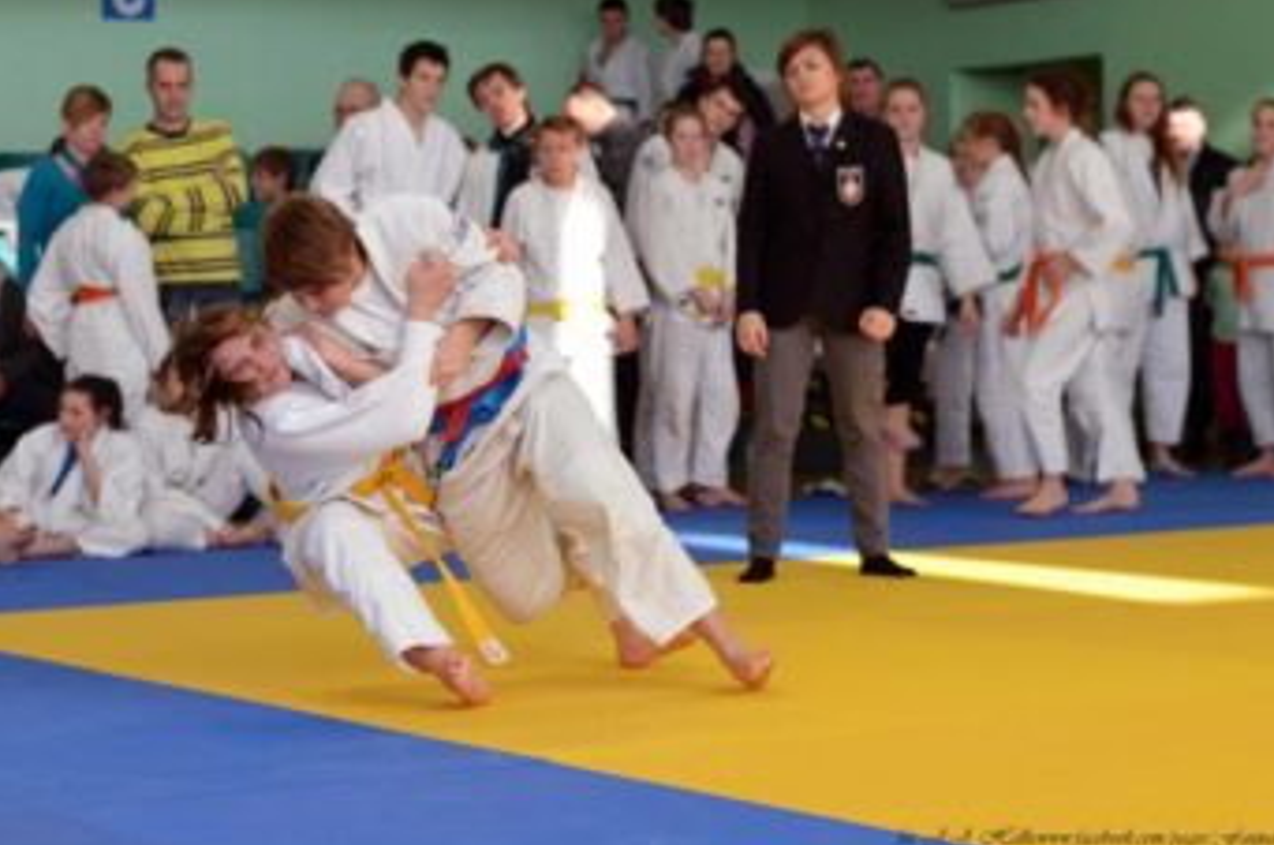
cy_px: 398
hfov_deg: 23.2
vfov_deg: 15.5
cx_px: 620
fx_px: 3108
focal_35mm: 88
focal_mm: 50
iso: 400
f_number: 3.5
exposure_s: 1/500
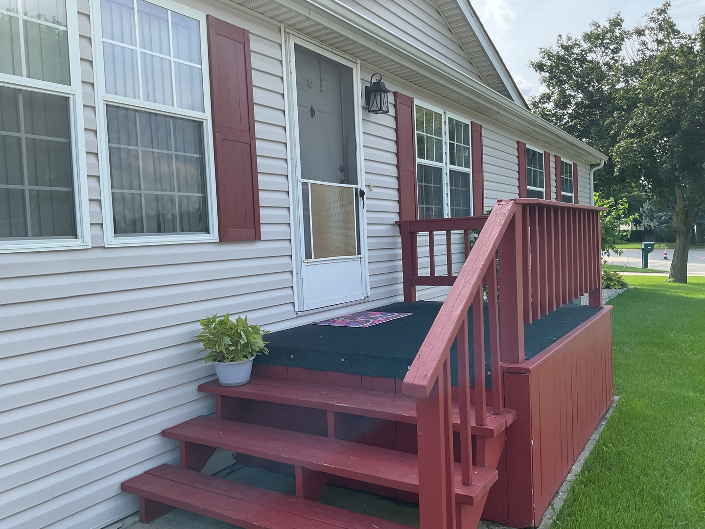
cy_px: 264
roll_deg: +2.0
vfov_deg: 48.2
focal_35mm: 29
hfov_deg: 61.7
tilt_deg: -3.2
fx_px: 591
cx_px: 352
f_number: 1.8
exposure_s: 1/606
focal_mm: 3
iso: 16
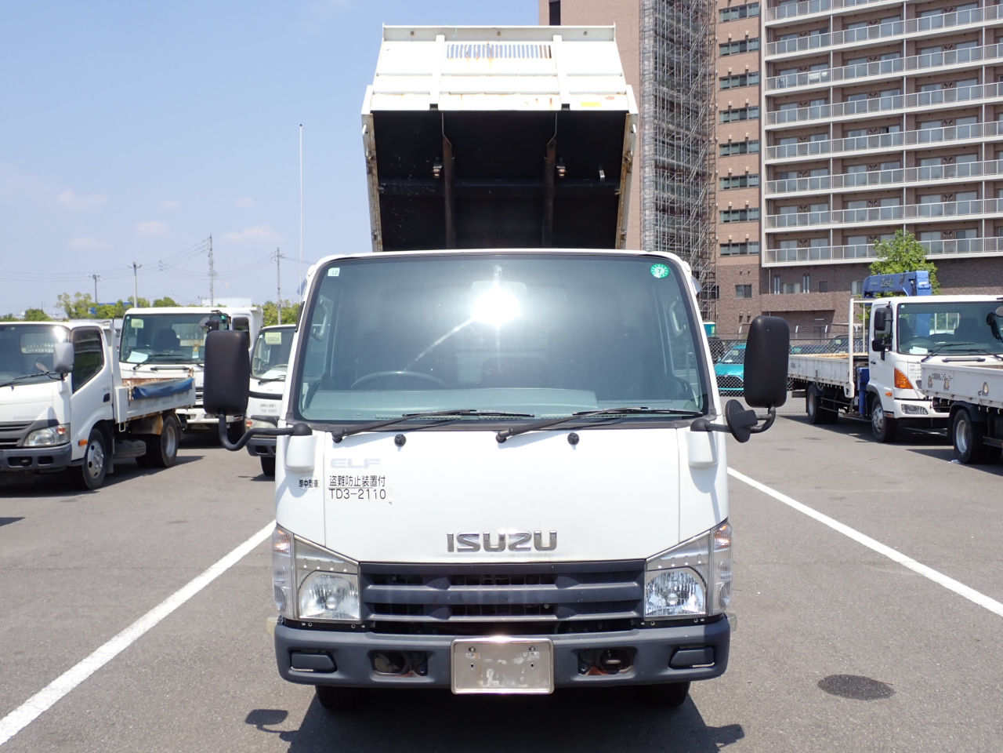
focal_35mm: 38
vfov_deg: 37.7
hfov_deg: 49.0
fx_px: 1101
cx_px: 502
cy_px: 376
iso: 100
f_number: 3.5
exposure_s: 1/800
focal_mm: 6.83
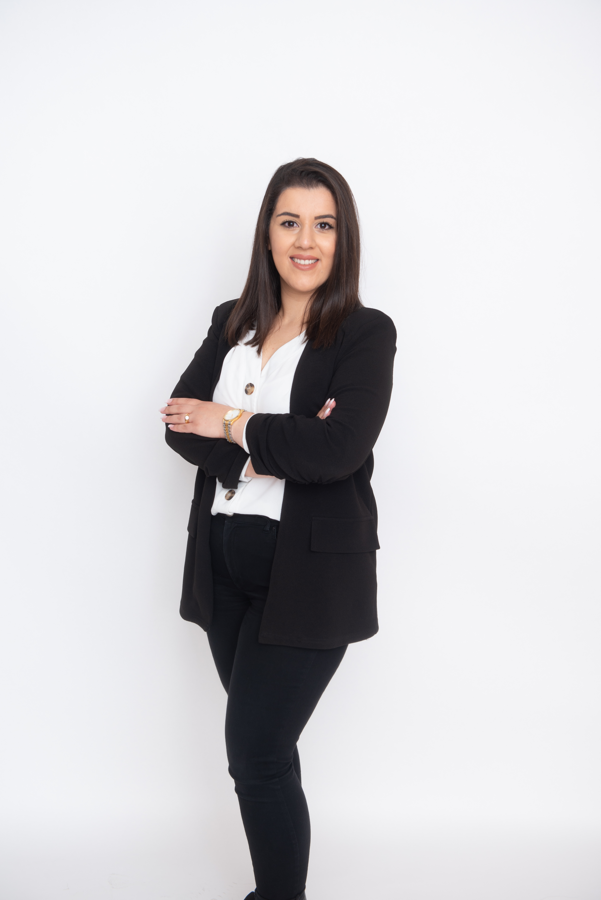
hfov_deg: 28.1
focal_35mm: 48
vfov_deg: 41.1
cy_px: 450
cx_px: 300
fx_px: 1201
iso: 160
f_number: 4.5
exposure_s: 1/160
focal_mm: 48
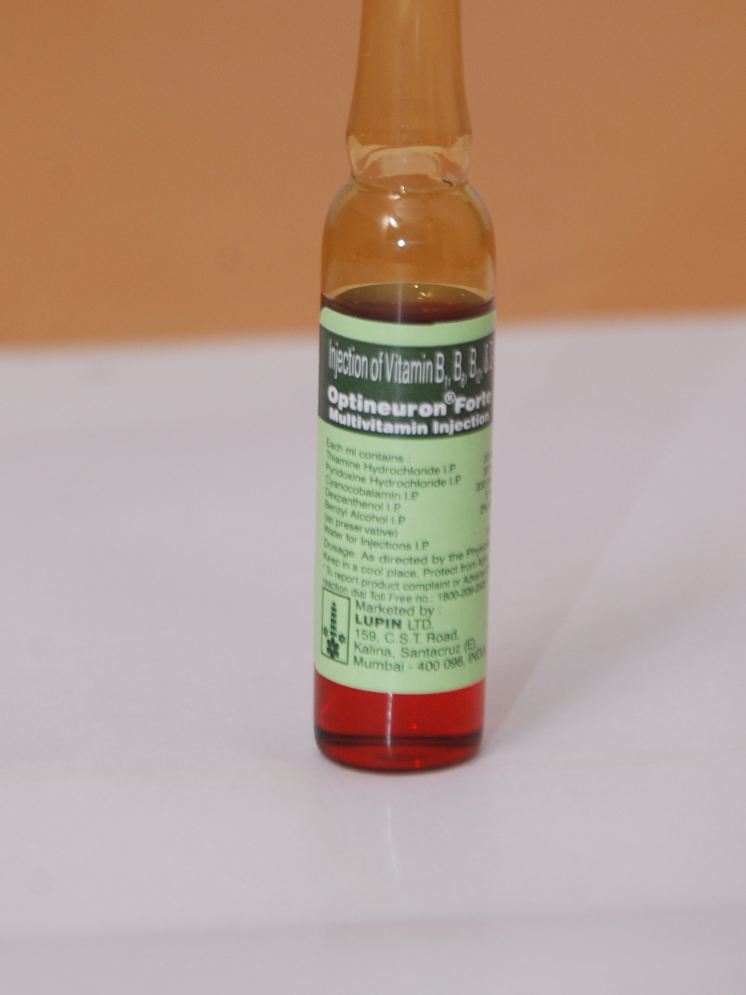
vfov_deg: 7.5
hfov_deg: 5.6
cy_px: 330
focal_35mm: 264
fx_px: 7580
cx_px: 386
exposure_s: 1/125
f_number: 8
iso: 320
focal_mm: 105
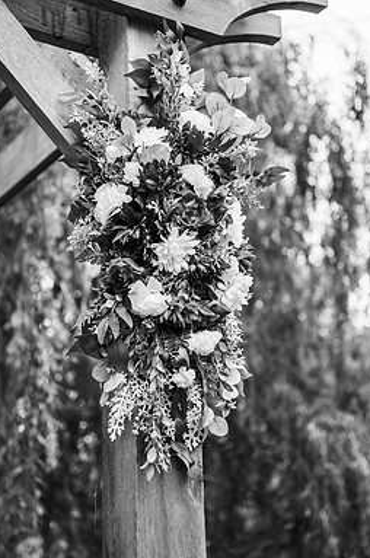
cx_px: 164
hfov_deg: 20.2
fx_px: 1037
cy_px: 268
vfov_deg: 30.1
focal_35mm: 67
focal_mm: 57
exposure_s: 1/1000
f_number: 2.8
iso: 200
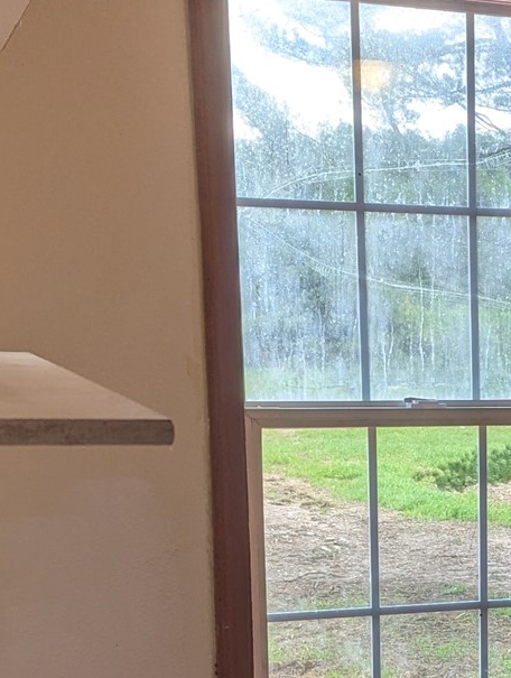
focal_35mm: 81
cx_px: 659
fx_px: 1589
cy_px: 655
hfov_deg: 17.2
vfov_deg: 23.2
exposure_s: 1/229
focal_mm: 6.81
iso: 39
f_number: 1.85
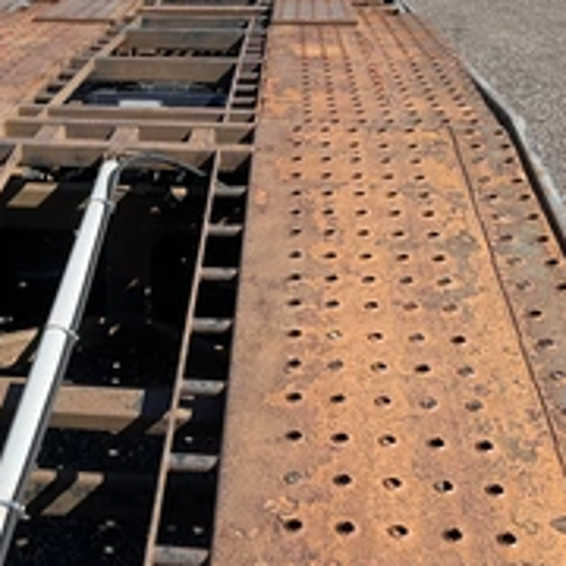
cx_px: 142
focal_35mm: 57
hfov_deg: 29.6
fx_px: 1054
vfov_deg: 30.0
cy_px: 327
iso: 25
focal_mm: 3
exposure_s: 1/869
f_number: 1.8
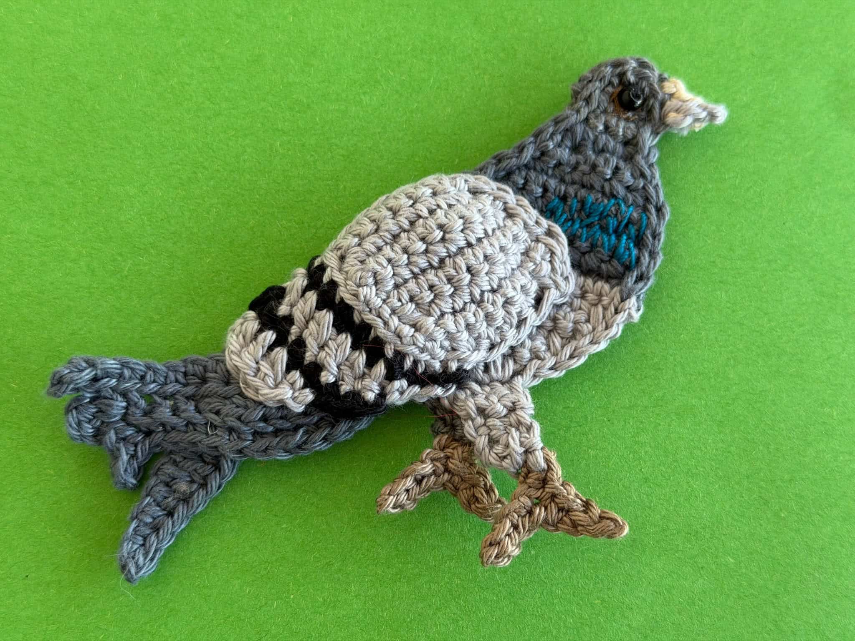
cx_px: 428
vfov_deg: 30.3
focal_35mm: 48
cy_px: 320
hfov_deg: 39.7
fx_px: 1186
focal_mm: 6.8
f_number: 1.8
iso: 100
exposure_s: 1/107
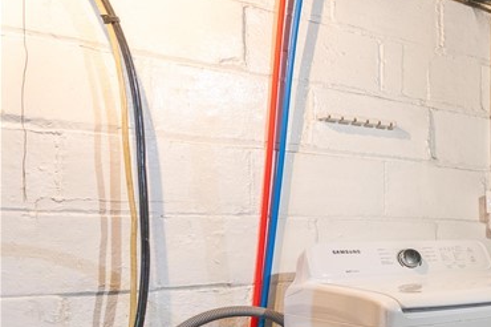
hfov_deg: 28.7
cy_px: 250
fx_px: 640
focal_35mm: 47
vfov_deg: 28.1
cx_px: 719
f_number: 2.8
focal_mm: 16
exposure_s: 1/40
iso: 1600
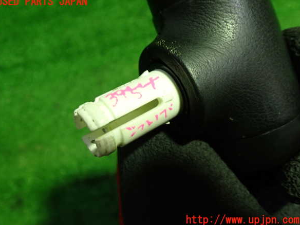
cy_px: 111
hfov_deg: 50.1
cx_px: 148
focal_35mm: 37
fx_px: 321
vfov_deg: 38.7
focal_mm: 6.37
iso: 320
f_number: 2.5
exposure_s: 1/40
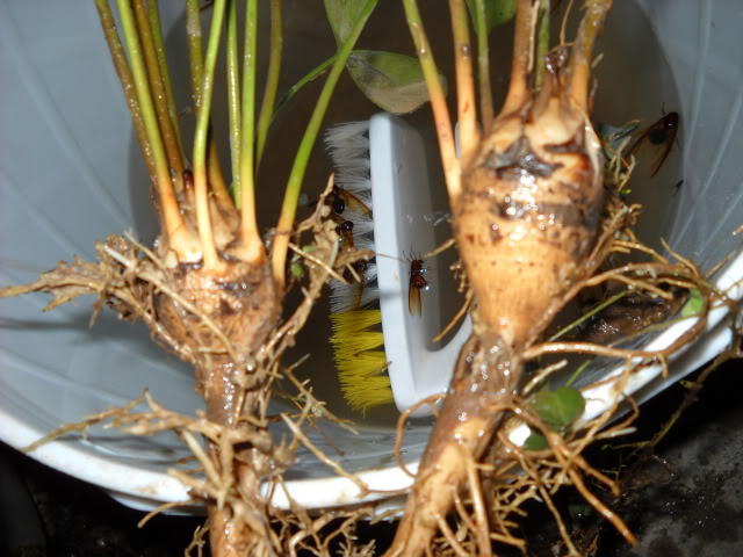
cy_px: 278
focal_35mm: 41
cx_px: 372
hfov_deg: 45.8
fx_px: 880
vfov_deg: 35.1
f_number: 3.1
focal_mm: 6.7
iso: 64
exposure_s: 1/30
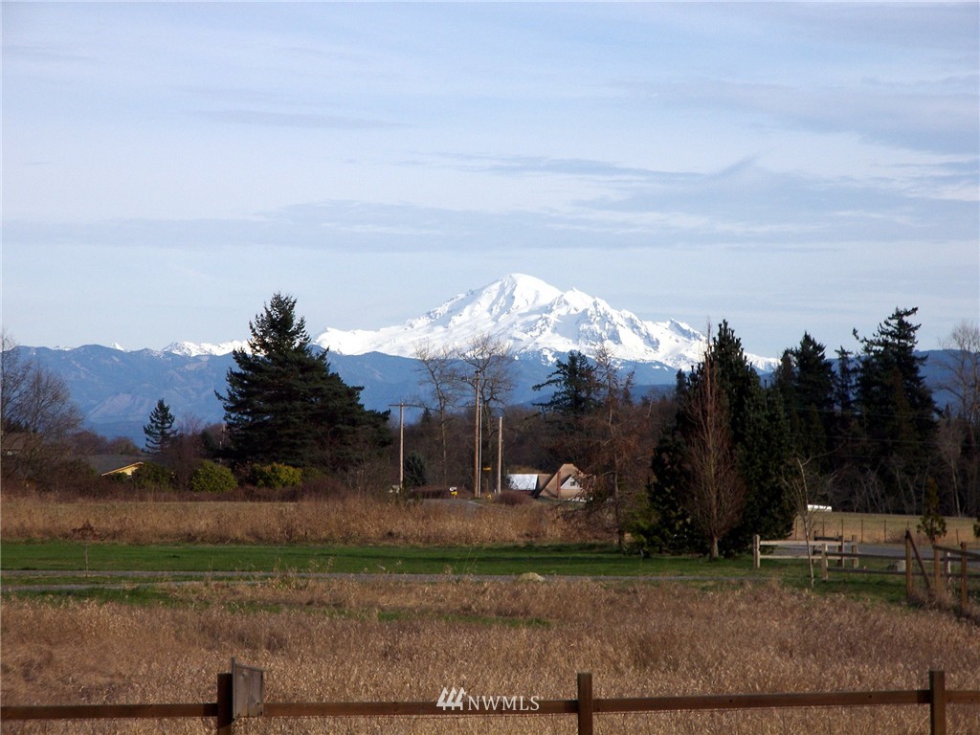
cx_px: 490
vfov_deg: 10.6
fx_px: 3963
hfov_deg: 14.1
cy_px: 368
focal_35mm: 140
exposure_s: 1/800
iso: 50
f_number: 4.1
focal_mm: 29.4
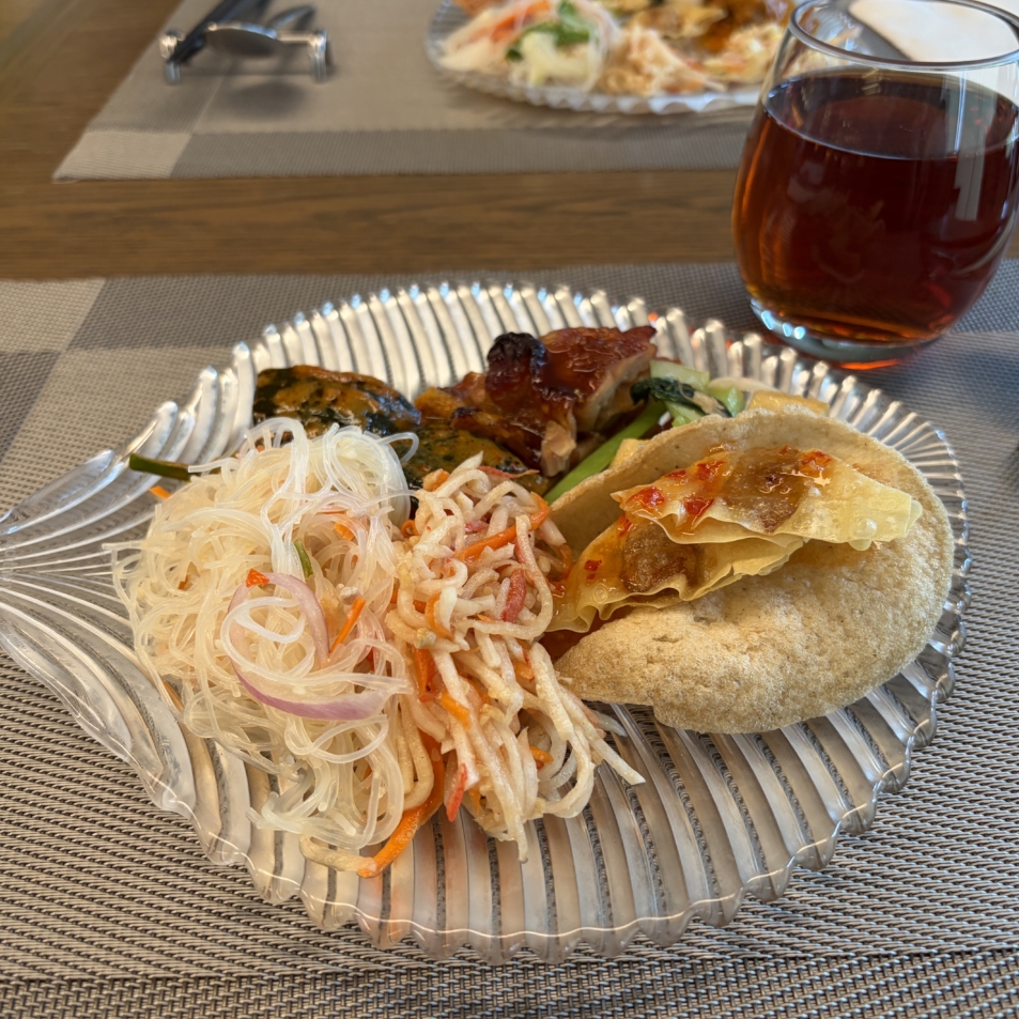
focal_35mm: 31
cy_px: 507
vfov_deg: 52.5
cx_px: 513
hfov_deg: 52.5
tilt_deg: -40.9
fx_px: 1032
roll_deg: +0.4
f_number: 1.6
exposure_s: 1/100
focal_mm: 5.96
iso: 125
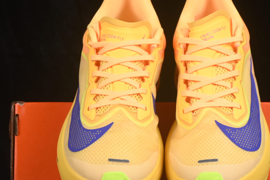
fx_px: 870
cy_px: 112
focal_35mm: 116
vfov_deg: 11.8
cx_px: 169
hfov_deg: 17.6
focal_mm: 50
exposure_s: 1/80
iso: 160
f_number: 8
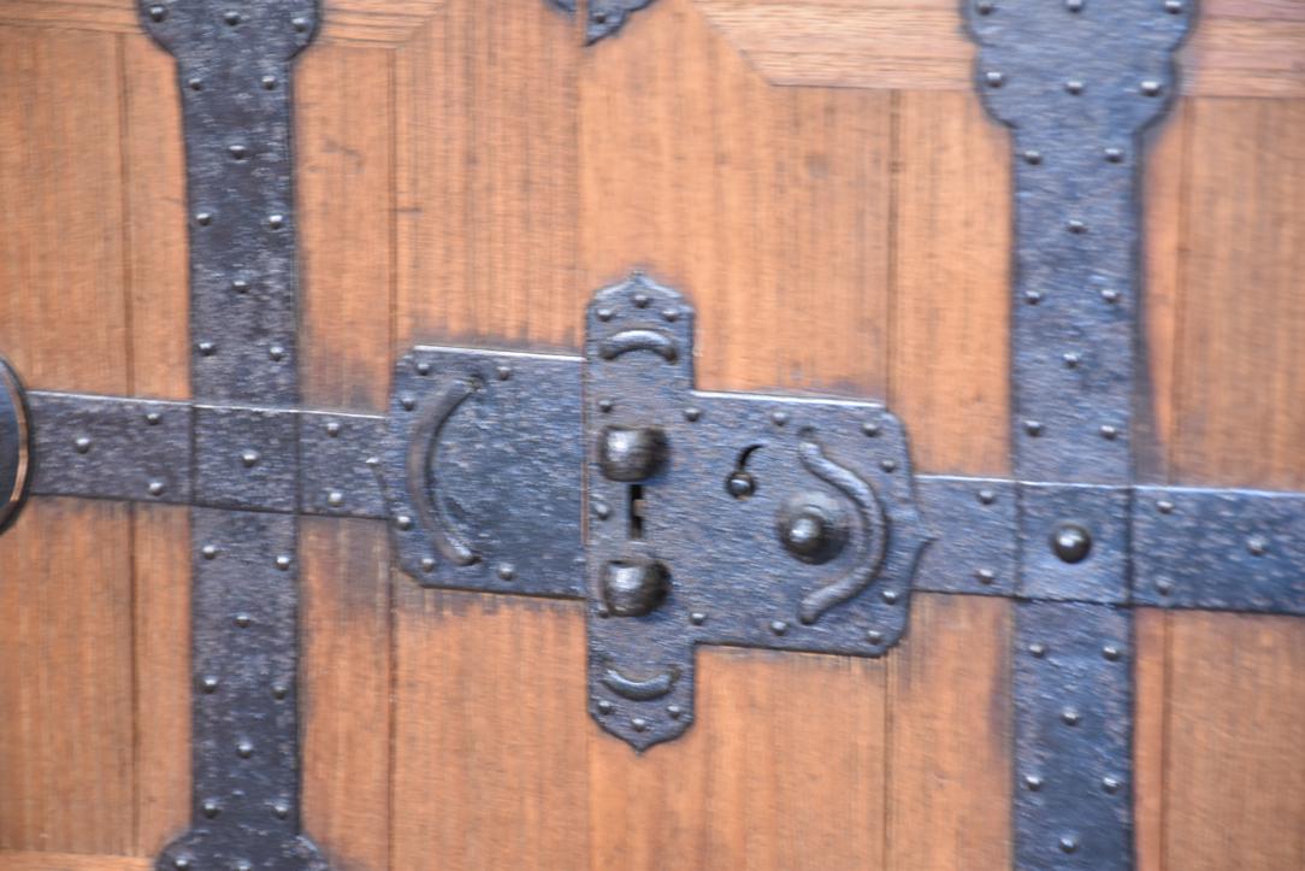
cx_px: 652
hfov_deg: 12.2
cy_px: 436
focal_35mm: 168
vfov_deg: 8.2
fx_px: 6090
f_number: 5.6
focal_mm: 112
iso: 400
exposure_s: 1/6
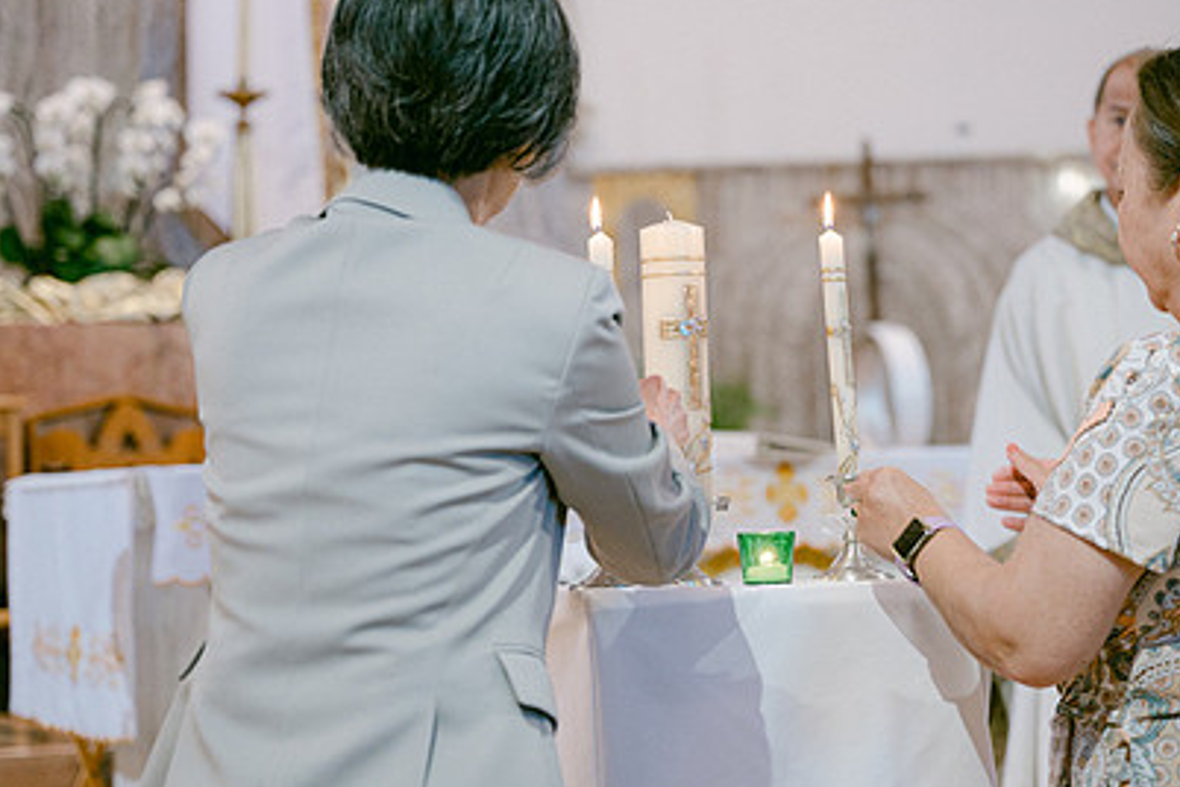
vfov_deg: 13.5
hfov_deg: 20.2
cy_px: 311
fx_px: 3310
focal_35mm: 101
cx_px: 725
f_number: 2.8
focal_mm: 70
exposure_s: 1/125
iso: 450
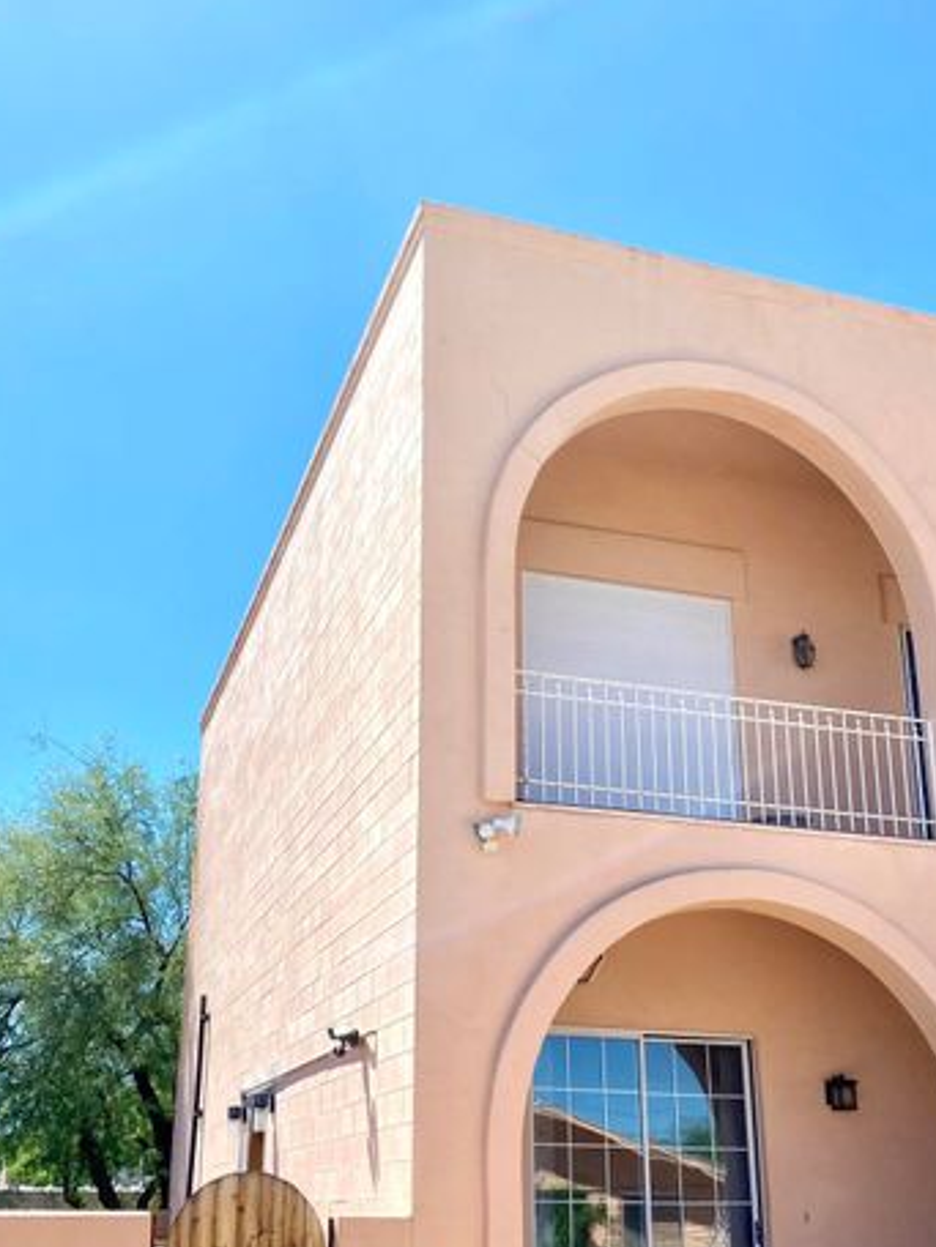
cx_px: 473
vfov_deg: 48.6
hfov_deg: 37.7
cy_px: 759
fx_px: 1370
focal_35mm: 38
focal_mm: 4.25
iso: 32
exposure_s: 1/2358
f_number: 1.8
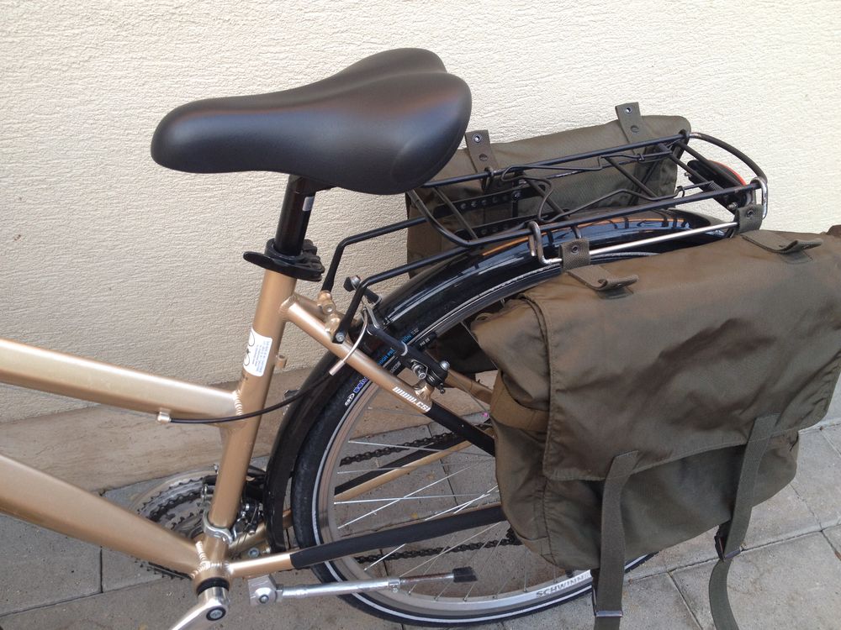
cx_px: 420
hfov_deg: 52.6
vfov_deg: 40.7
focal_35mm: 35
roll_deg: -2.0
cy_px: 315
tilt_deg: -42.2
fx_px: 850
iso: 50
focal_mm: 4.28
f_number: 2.4
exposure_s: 1/40
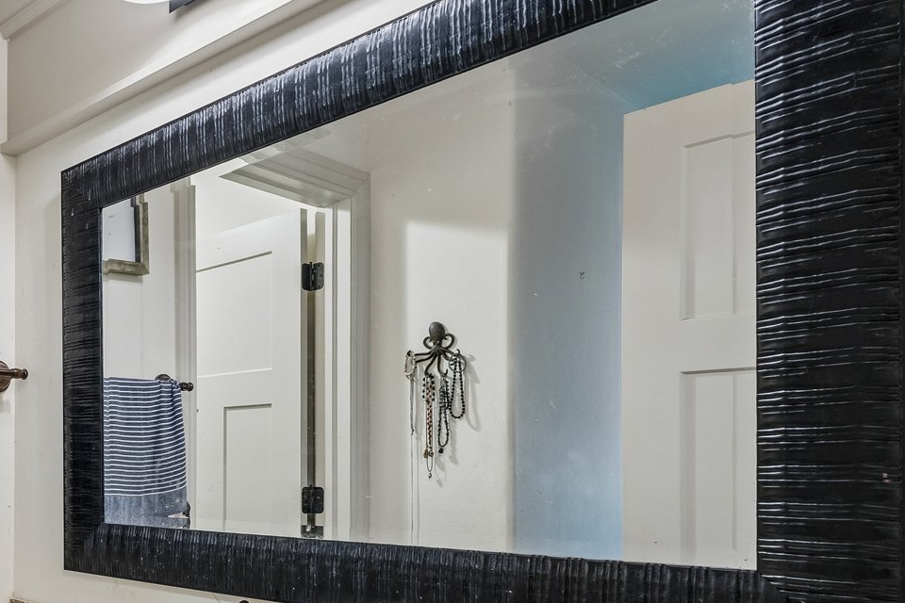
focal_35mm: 32
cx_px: -40
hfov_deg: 46.8
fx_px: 804
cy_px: 459
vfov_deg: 39.9
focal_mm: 10
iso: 200
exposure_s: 1/5
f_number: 8
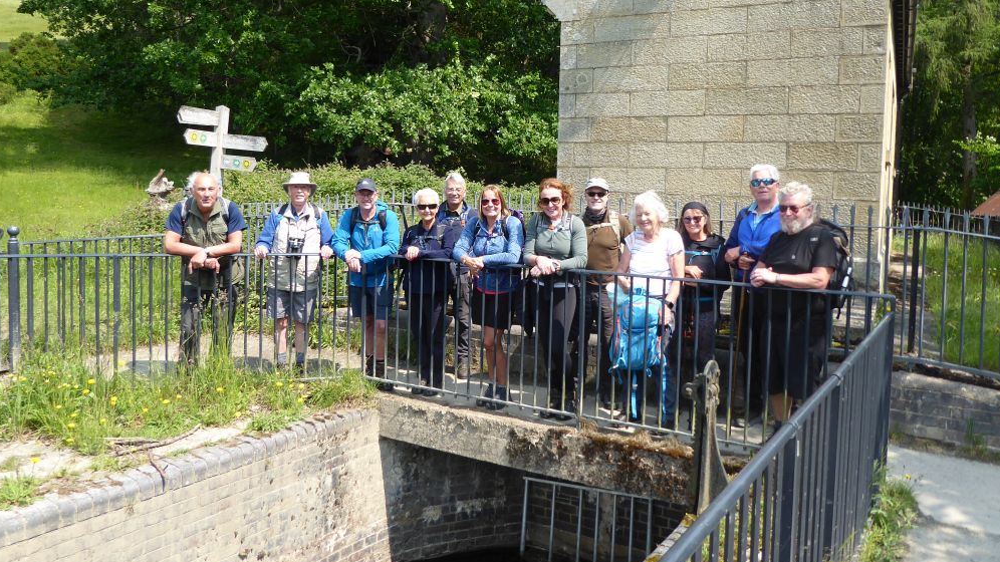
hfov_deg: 67.9
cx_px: 509
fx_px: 742
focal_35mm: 28
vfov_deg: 41.3
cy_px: 224
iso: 80
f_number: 3.3
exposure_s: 1/320
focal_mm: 4.3
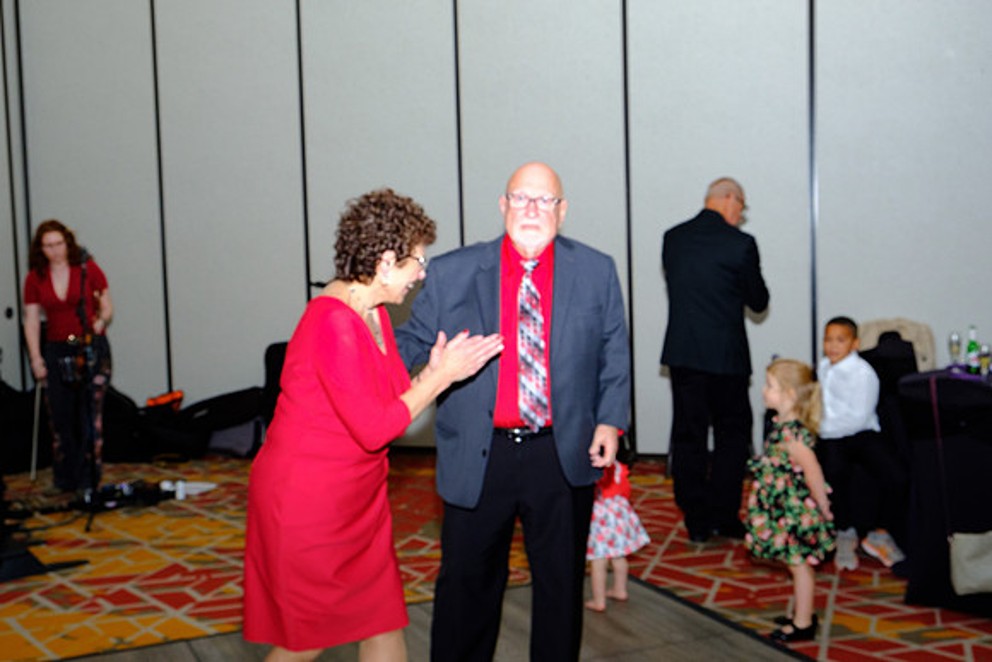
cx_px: 496
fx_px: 1102
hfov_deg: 48.4
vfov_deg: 33.4
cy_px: 331
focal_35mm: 40
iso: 1600
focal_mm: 26.5
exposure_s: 1/160
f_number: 7.1
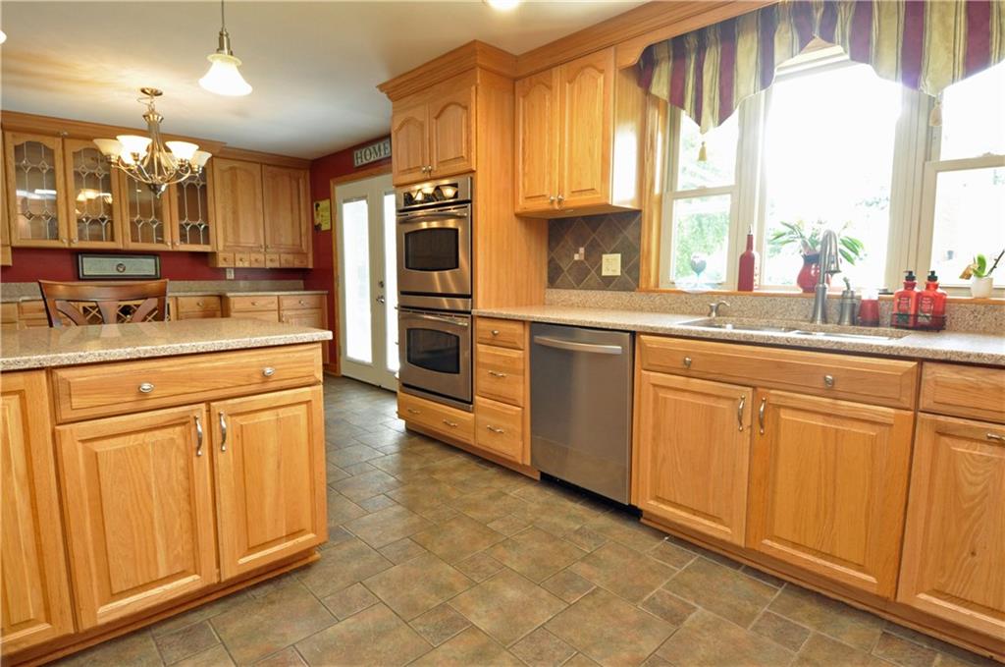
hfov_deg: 90.1
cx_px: 502
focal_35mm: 18
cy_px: 334
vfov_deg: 67.2
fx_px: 502
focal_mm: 12
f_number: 10
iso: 1000
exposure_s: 1/13
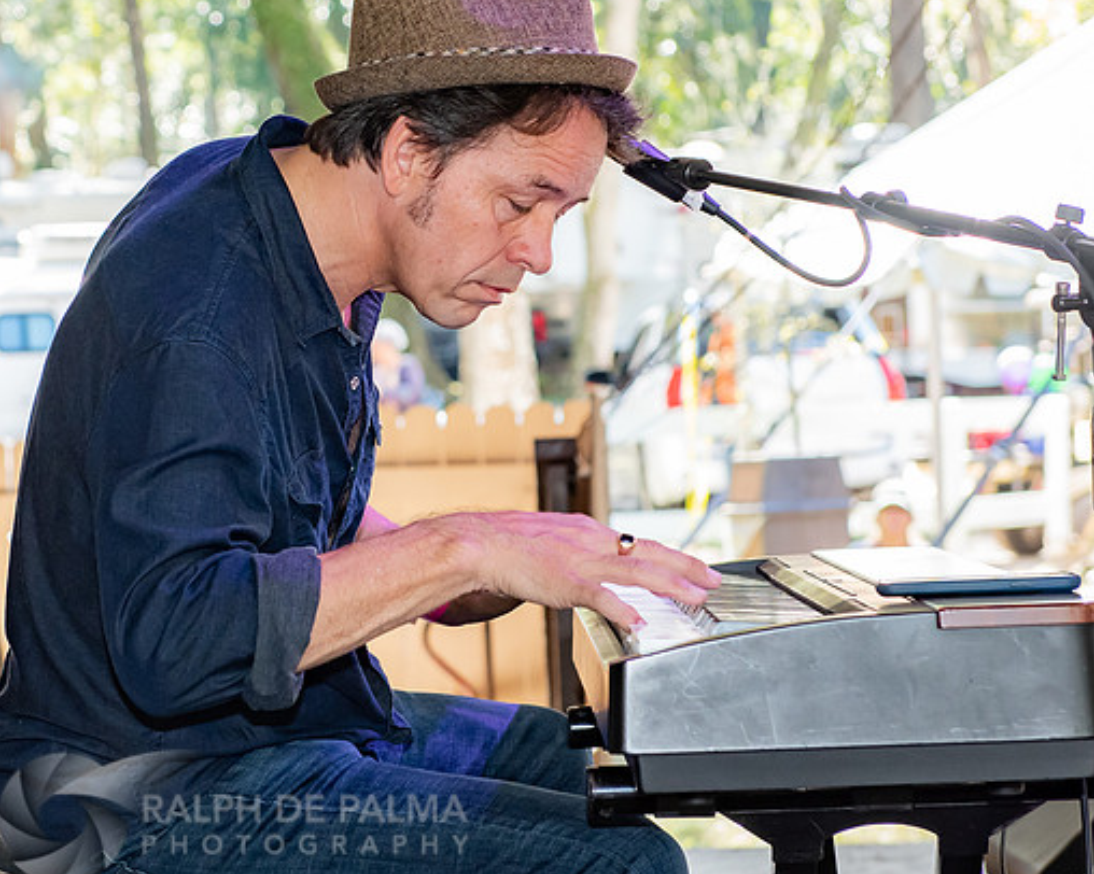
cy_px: 250
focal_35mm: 159
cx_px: 267
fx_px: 5146
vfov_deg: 9.7
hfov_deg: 12.1
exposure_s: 1/160
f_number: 5.6
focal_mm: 70
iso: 800
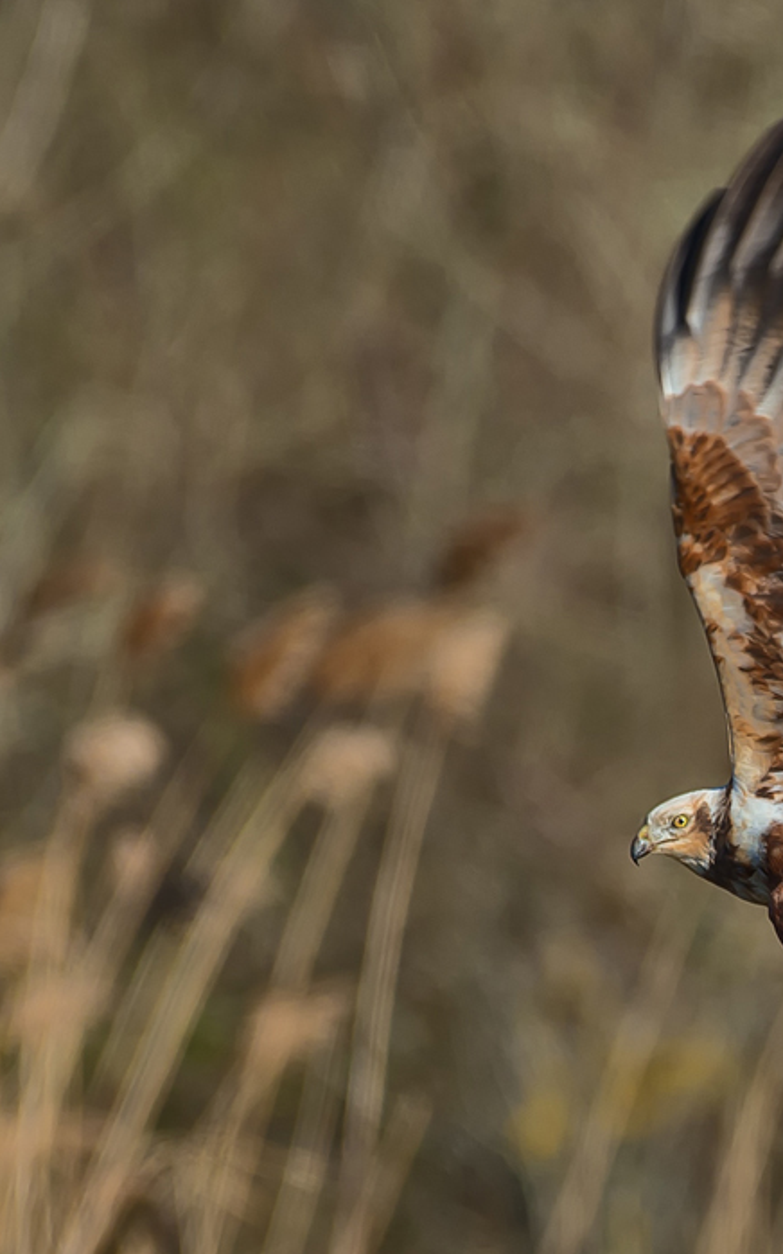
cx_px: 643
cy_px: 627
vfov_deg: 2.7
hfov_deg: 1.7
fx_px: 26198
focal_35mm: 767
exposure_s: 1/640
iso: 500
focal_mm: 500
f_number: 7.1
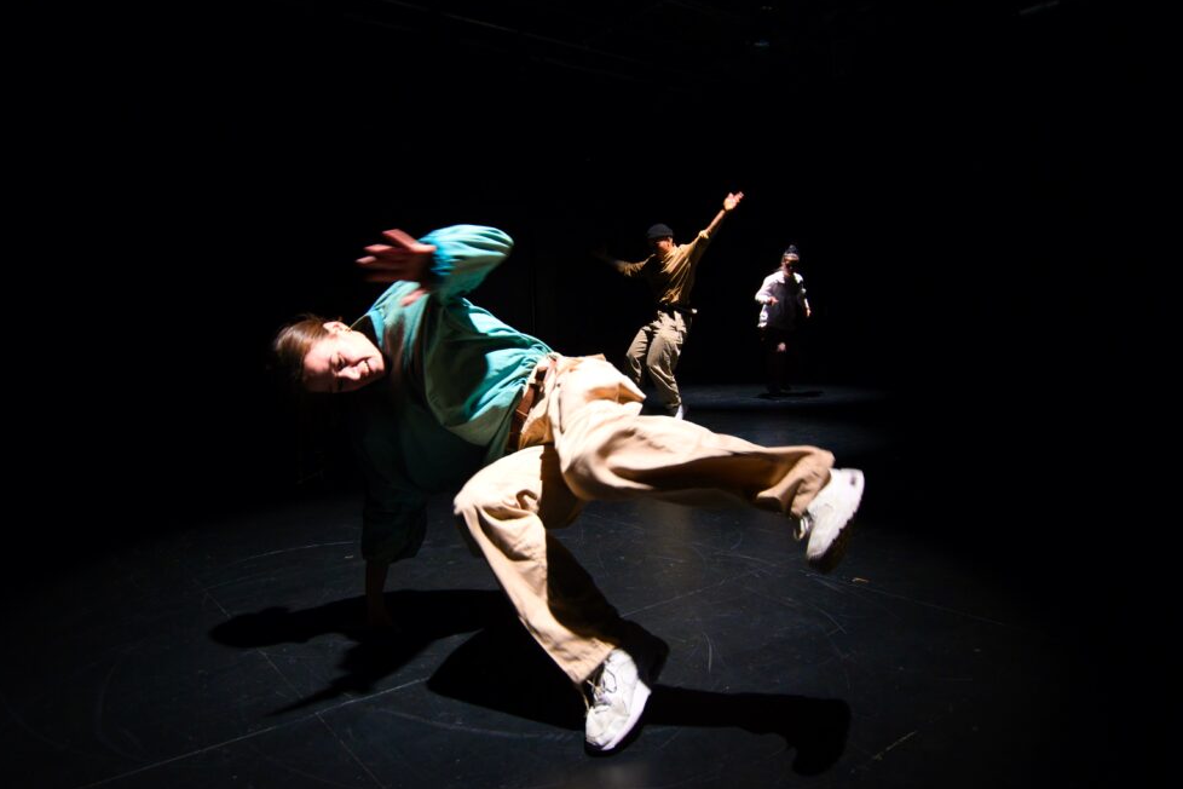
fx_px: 723
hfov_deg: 78.5
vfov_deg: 57.2
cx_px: 566
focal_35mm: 22
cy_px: 400
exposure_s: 1/200
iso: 1000
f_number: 4
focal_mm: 14
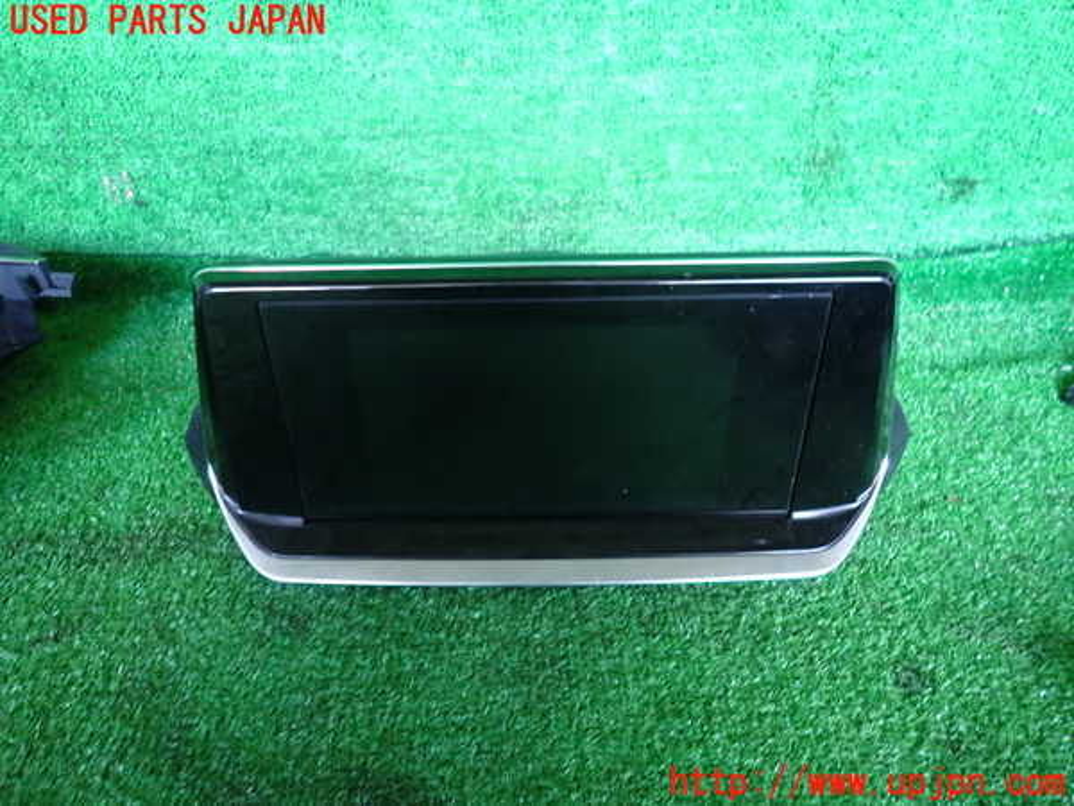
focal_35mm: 25
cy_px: 403
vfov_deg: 54.9
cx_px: 537
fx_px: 776
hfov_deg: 69.4
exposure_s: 1/30
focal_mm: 4.5
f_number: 2
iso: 400
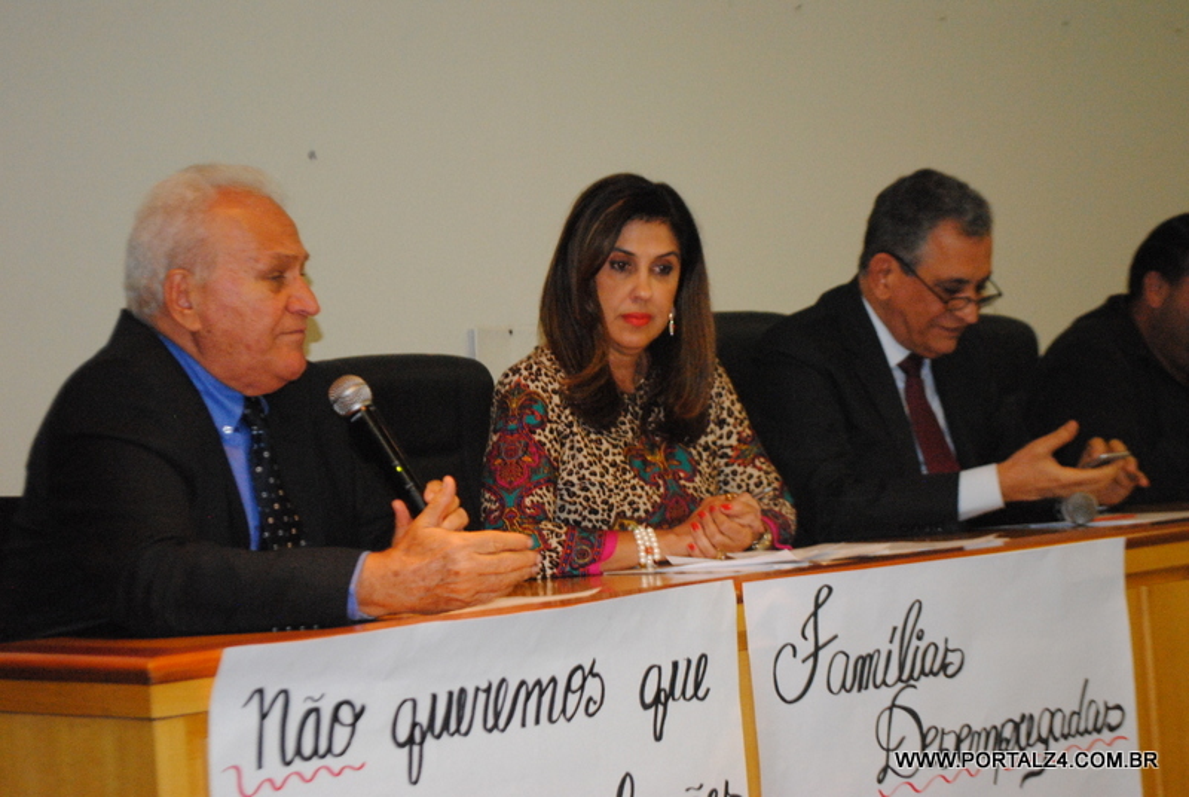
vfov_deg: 16.6
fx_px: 2729
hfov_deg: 24.6
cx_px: 594
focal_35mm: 82
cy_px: 398
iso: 1600
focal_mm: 55
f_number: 5.6
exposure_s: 1/30
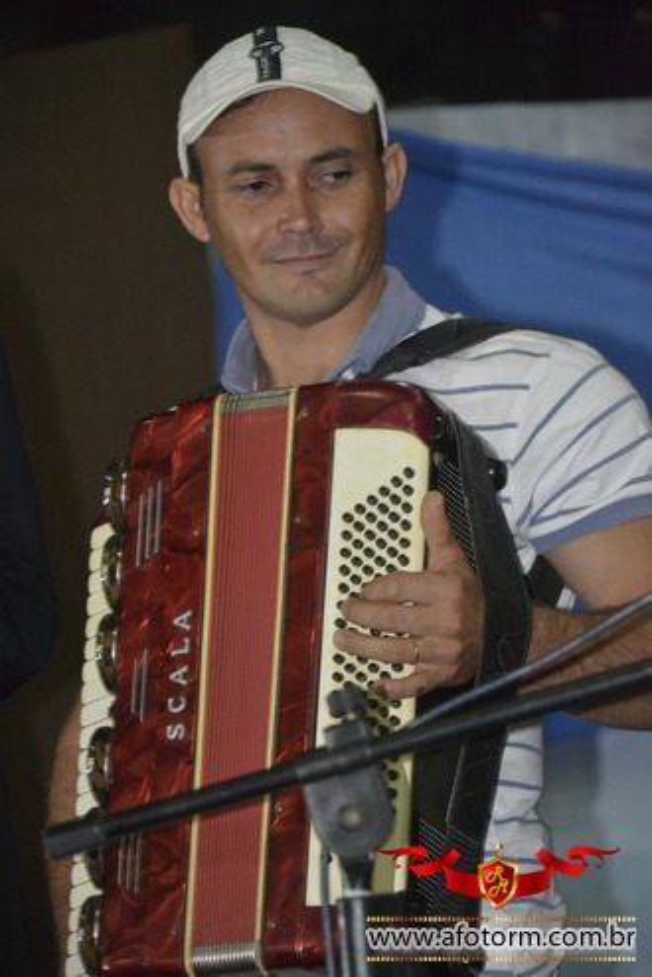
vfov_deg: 10.2
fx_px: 5501
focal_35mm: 202
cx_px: 326
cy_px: 488
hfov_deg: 6.8
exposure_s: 1/60
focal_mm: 135
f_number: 5.6
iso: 3200
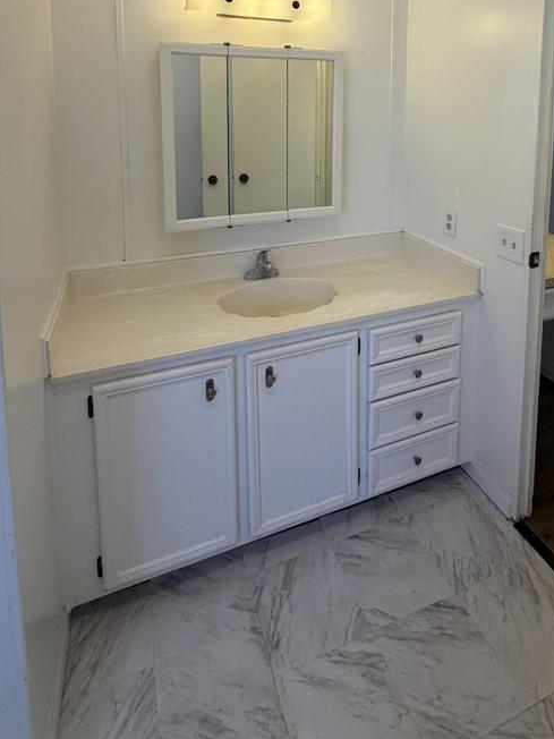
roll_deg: +0.1
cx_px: 307
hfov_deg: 60.9
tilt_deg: -6.2
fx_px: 469
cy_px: 160
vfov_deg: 69.8
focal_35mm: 22
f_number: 2.2
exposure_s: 1/120
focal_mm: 2.22
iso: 80
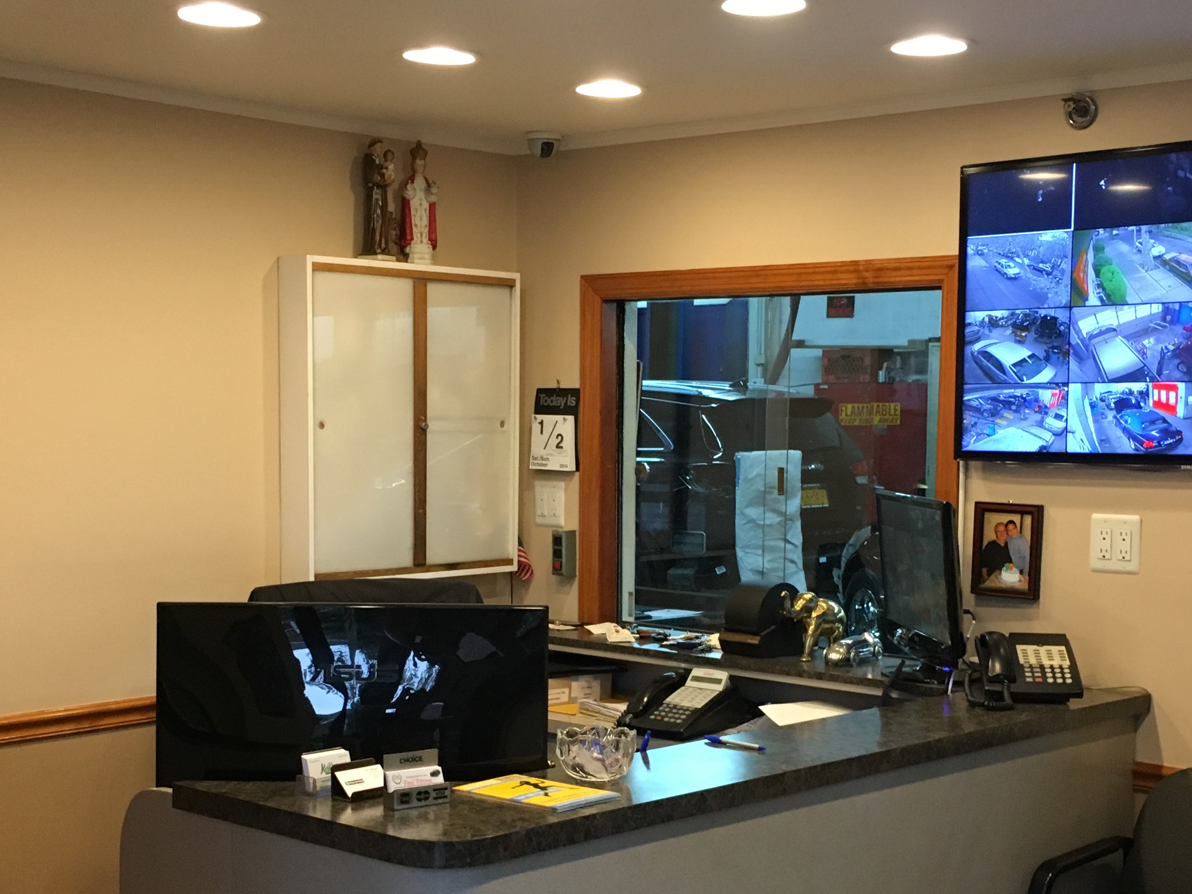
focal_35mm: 51
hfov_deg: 37.5
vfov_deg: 28.4
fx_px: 1756
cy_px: 596
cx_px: 627
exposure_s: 1/30
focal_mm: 4.15
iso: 125
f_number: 2.2
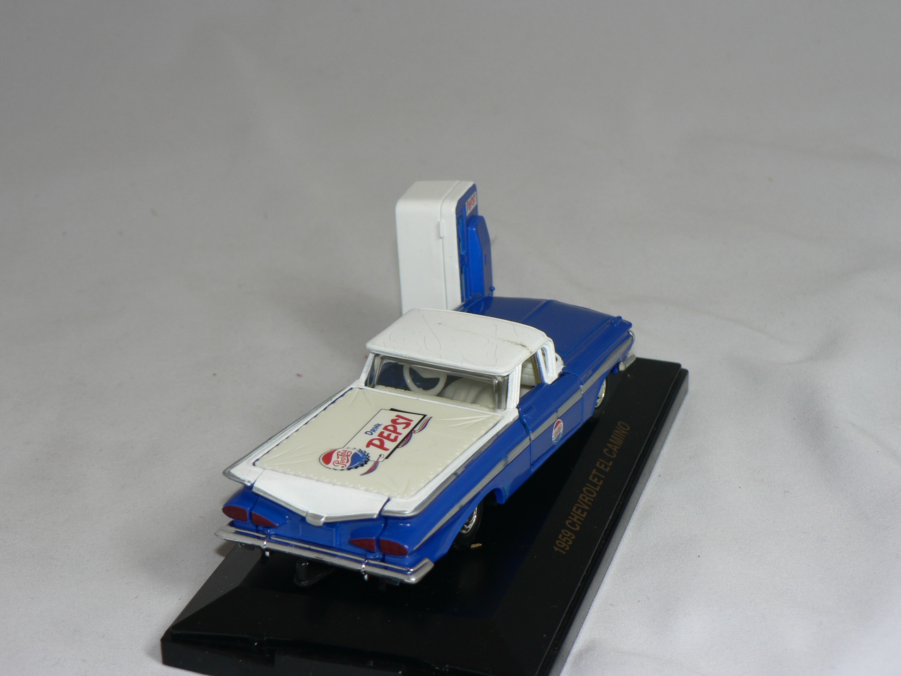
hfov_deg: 25.7
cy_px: 338
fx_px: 1978
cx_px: 450
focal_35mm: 76
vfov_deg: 19.4
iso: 80
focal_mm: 12.6
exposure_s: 1/60
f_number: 3.2
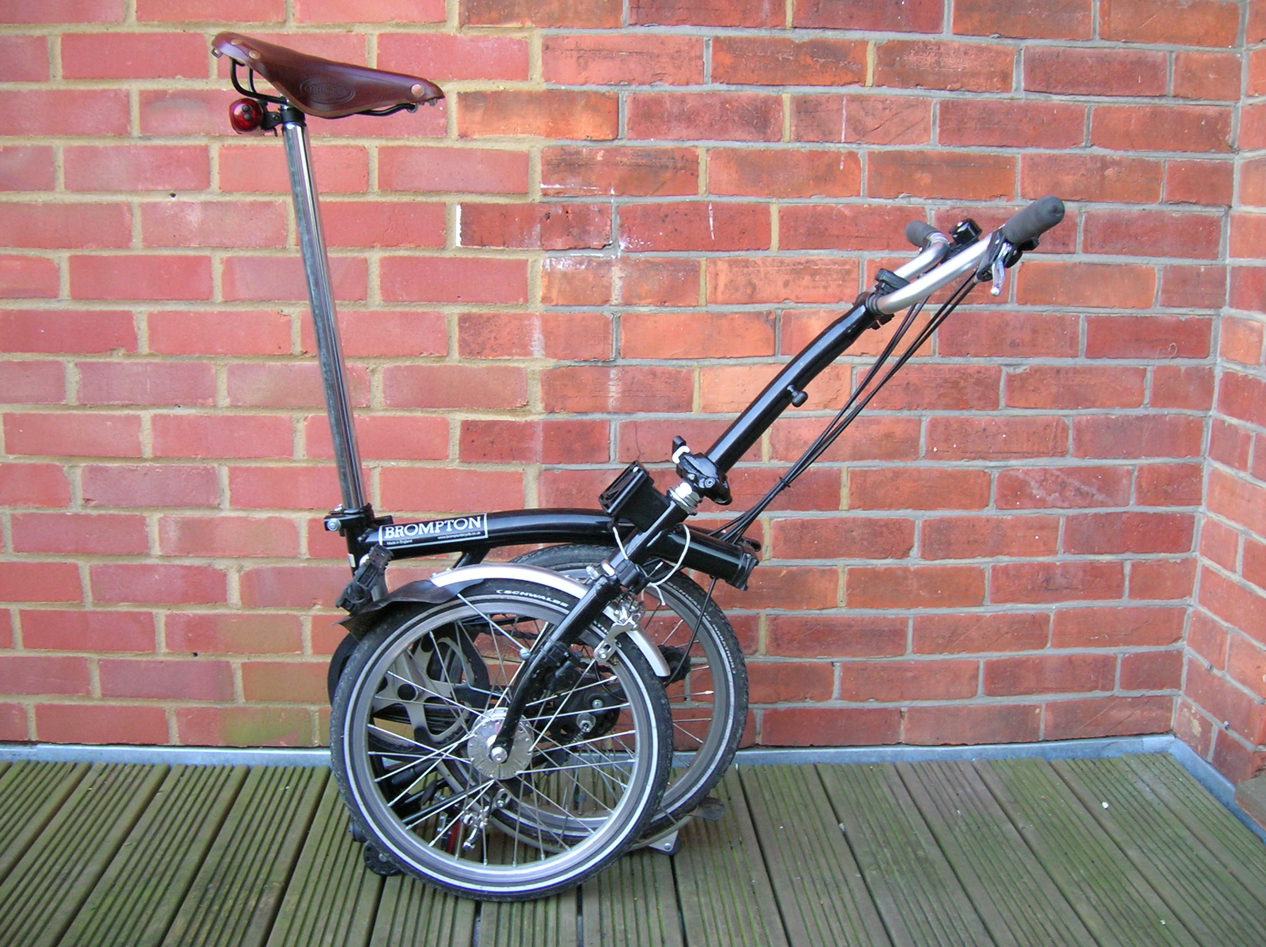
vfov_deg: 41.7
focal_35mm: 34
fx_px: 1242
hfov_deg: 54.0
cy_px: 474
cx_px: 633
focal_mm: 5.7
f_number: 2.9
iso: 100
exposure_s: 1/8.2
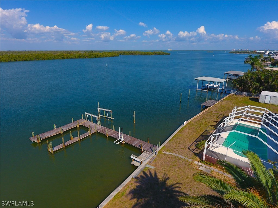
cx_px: 139
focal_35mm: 20
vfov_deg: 66.0
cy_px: 104
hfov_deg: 81.7
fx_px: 161
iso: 100
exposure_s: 1/1294
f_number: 2.8
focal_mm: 3.61
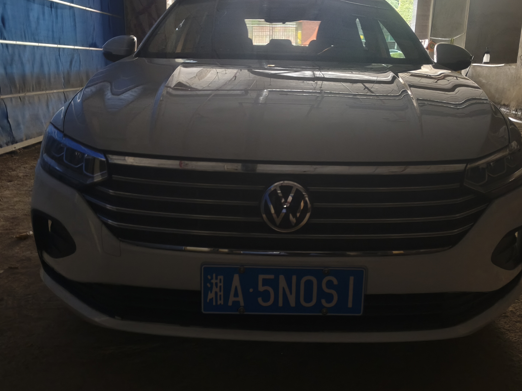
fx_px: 498
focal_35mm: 33
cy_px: 187
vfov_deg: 42.9
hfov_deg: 55.3
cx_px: 274
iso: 1600
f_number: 1.88
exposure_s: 1/16.7
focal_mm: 5.56
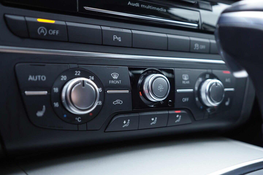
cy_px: 88
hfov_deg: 53.1
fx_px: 263
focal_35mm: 36
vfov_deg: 36.9
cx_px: 132
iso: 500
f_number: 2.8
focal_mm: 24
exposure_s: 1/40
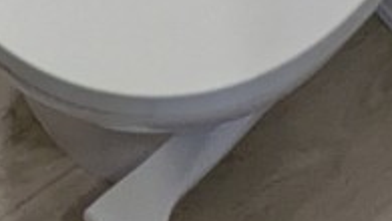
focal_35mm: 125
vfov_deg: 7.3
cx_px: -150
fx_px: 1300
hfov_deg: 16.0
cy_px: -643
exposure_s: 1/75.6
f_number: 2.2
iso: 171
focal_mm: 2.35
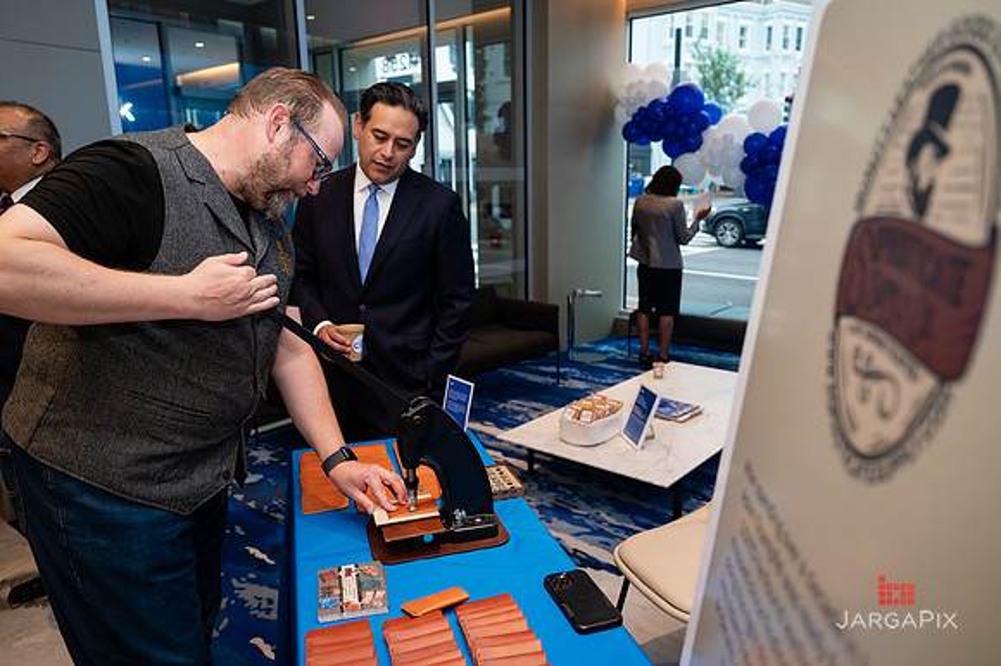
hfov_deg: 72.2
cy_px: 328
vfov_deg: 51.8
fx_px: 686
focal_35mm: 25
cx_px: 507
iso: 400
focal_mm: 24
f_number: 3.2
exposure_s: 1/200
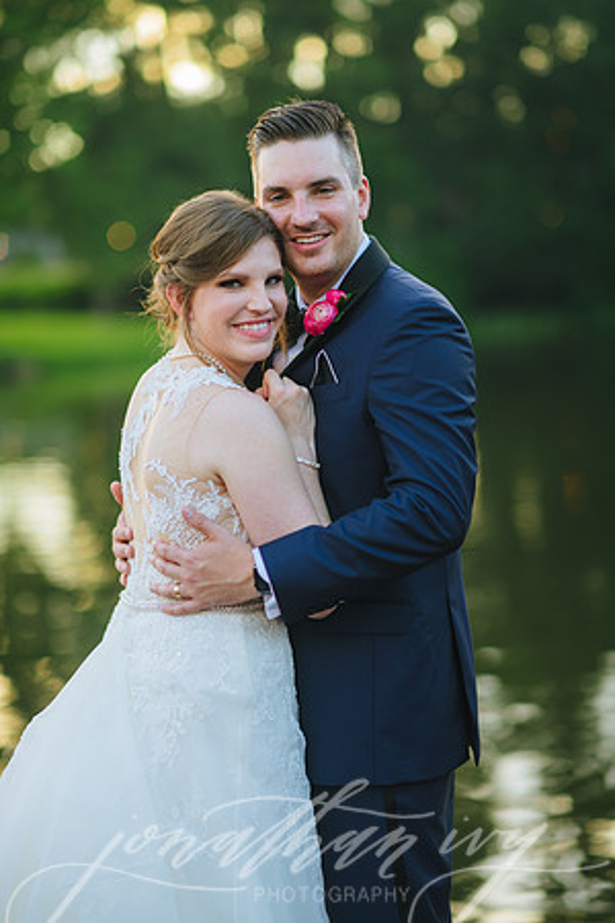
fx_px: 2178
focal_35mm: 85
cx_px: 308
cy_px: 462
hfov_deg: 16.1
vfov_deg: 23.9
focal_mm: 85
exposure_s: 1/125
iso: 100
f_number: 2
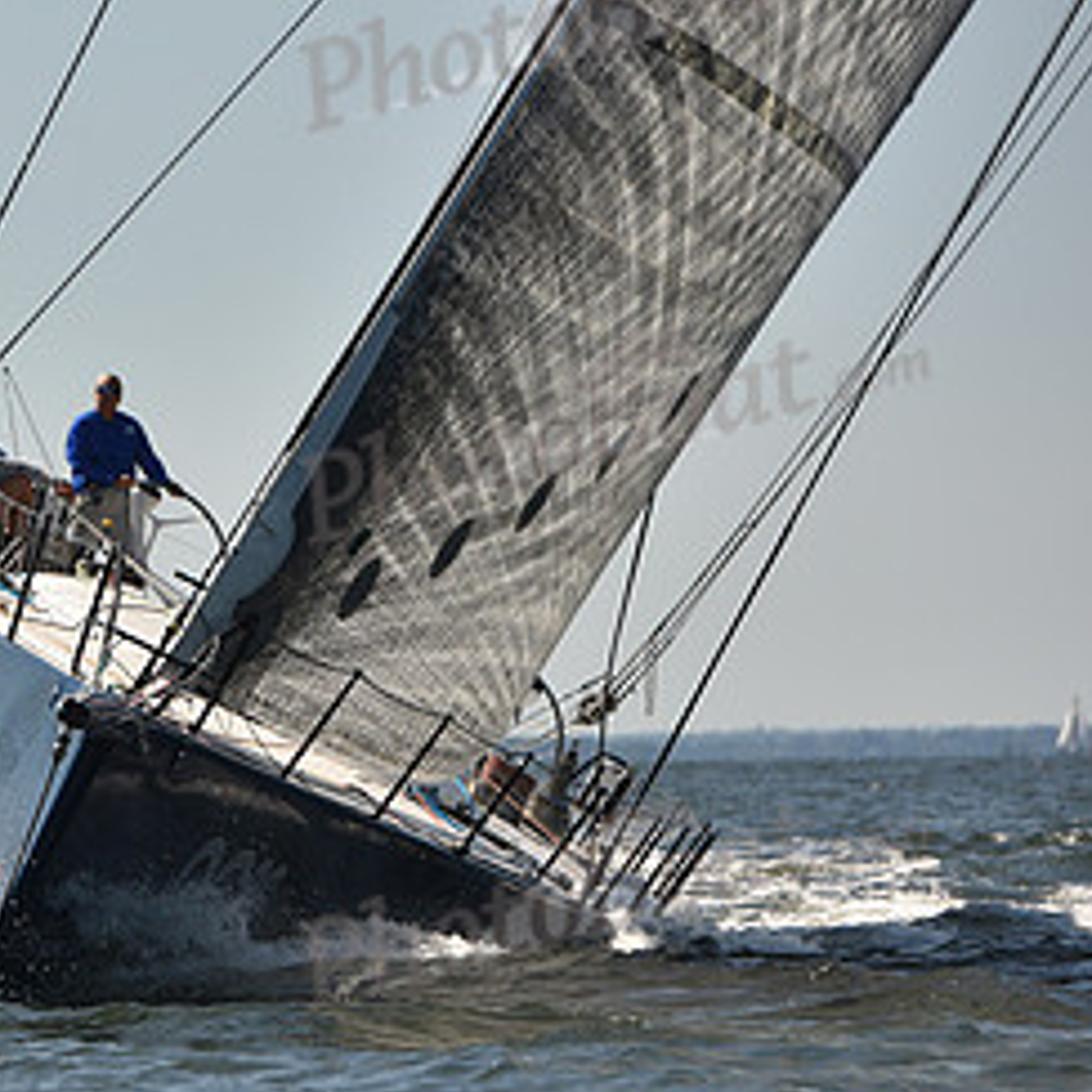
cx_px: 72
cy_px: 723
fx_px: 12277
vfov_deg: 5.1
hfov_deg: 5.1
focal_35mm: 344
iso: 250
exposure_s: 1/1000
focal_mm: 170
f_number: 5
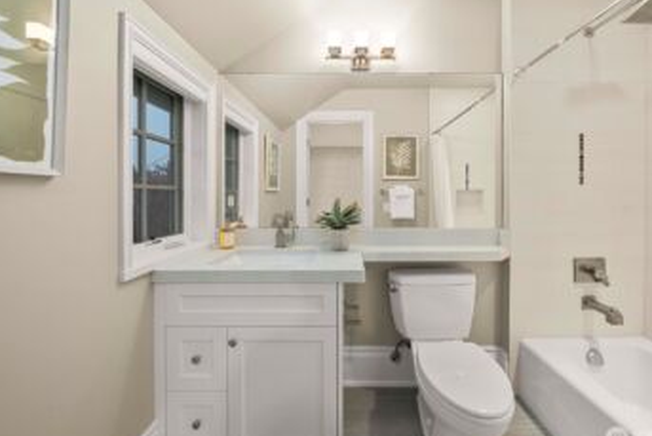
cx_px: 335
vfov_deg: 81.1
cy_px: 201
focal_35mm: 14
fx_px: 254
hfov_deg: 104.2
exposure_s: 1/30
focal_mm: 12
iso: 1000
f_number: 6.7
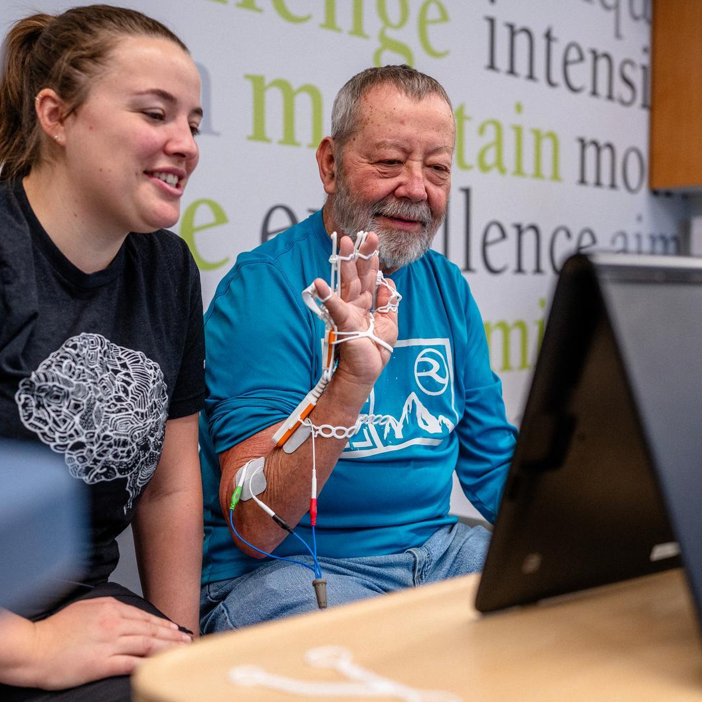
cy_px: 350
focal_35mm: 45
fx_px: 1032
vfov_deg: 37.6
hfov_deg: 37.6
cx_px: 349
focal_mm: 35
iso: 1000
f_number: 2.5
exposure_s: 1/250
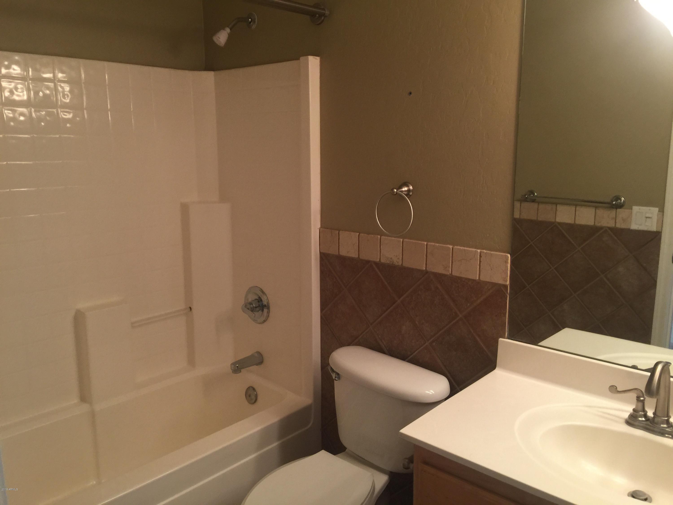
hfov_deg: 61.7
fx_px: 564
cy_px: 252
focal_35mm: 29
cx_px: 336
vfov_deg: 48.2
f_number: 2.2
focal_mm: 4.15
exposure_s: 1/15
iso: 40
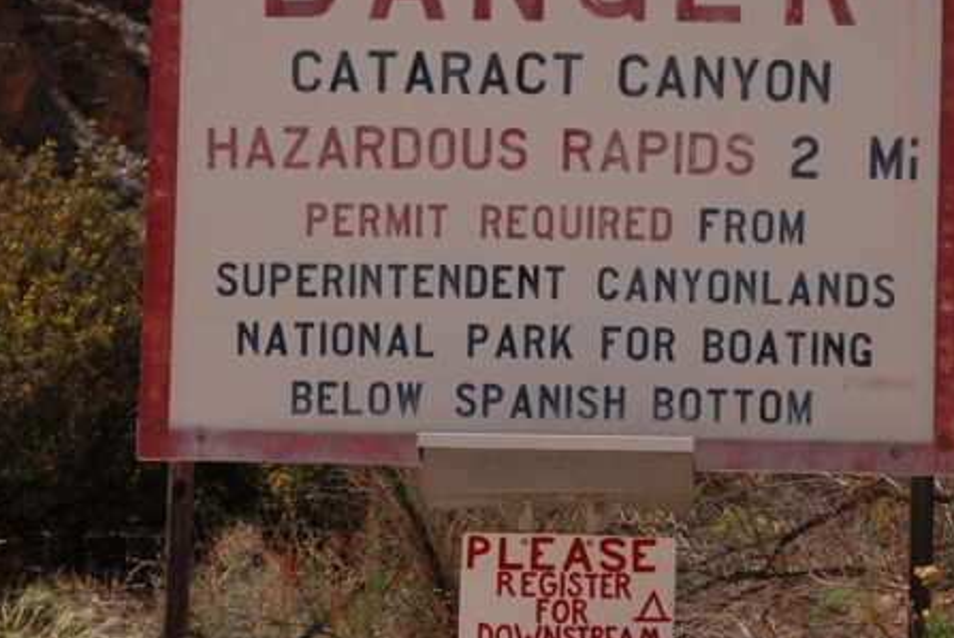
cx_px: 570
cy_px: 306
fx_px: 7477
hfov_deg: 7.3
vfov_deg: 4.9
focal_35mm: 282
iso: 250
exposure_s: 1/400
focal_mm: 105
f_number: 5.6
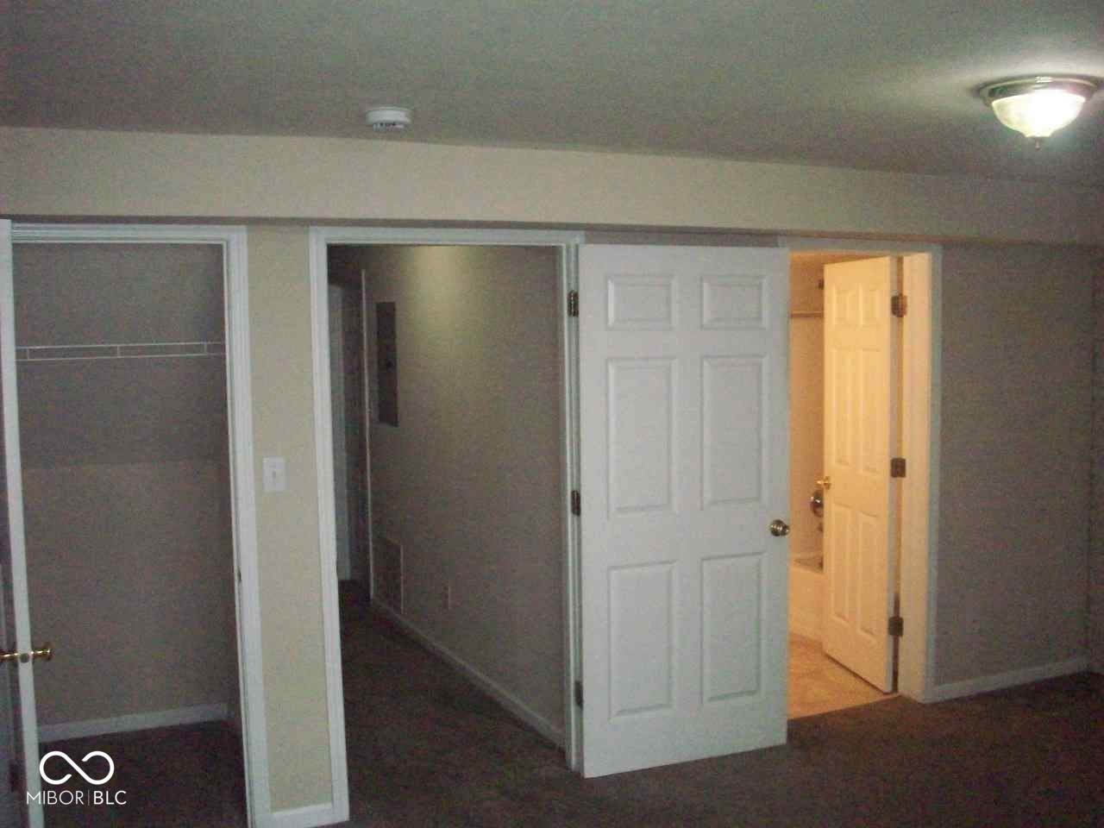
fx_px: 1180
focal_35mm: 37
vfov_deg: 38.7
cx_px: 552
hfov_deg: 50.1
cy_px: 414
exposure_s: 1/128
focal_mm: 6.2
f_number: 2.8
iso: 800
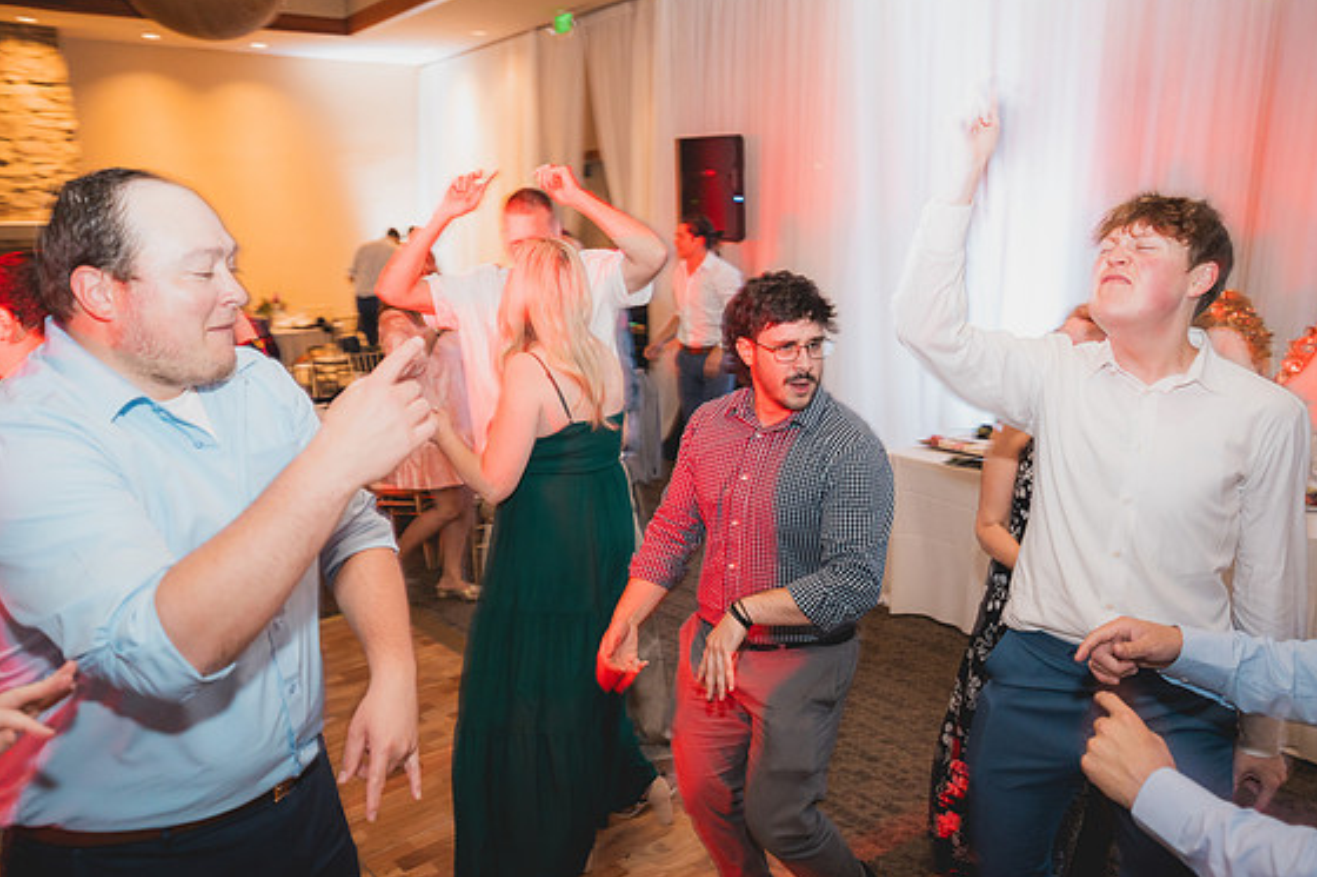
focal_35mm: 29
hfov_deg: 63.7
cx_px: 654
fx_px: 1061
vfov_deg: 44.9
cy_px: 438
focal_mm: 28
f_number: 2.8
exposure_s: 1/40
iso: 2500
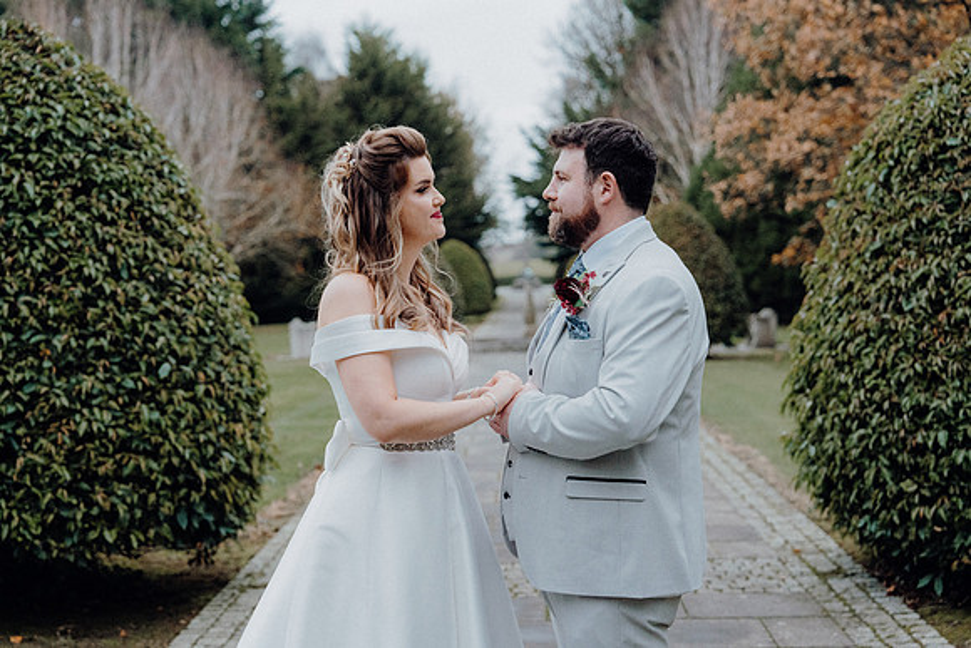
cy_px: 324
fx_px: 1727
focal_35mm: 64
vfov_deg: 21.3
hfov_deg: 31.4
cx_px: 486
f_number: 3.5
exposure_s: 1/200
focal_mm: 64
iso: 5000
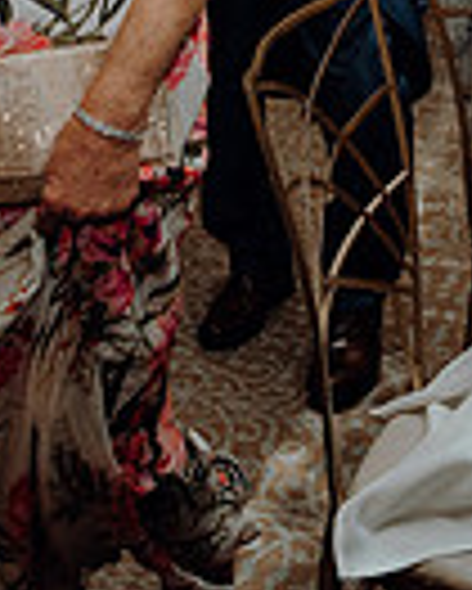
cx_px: 49
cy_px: -223
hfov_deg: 15.2
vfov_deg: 17.7
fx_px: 1744
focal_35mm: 100
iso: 2500
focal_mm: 24
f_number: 3.5
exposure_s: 1/160
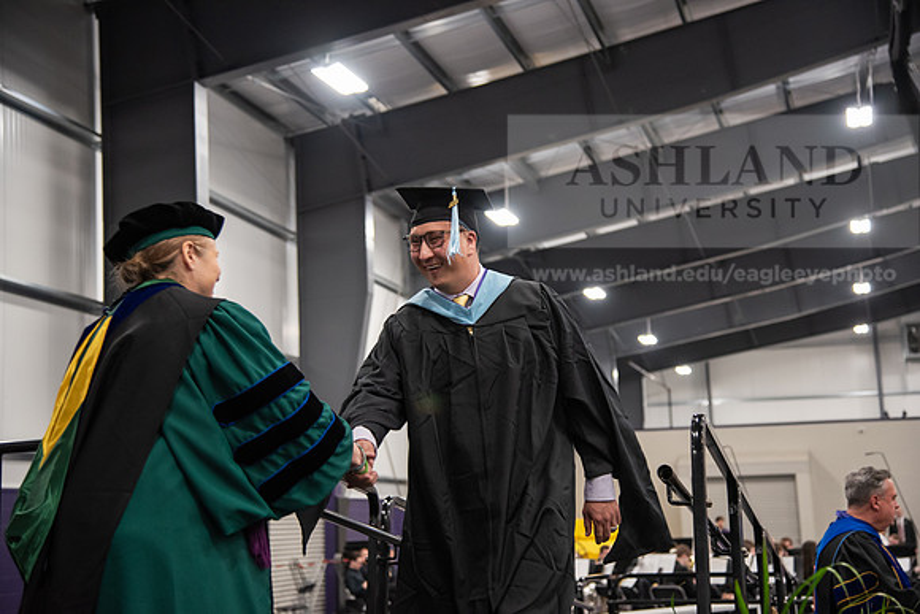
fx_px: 1482
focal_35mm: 58
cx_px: 460
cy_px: 307
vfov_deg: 23.4
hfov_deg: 34.5
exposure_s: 1/125
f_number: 4
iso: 2000
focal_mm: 58
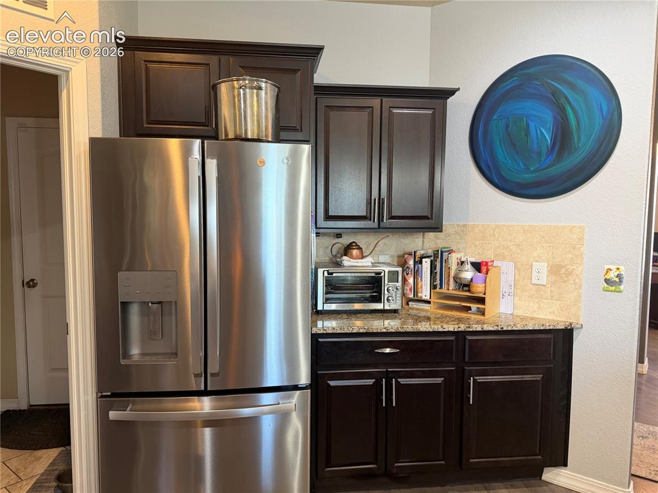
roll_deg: +0.0
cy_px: 246
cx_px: 329
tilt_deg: -3.8
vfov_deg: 56.8
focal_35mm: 24
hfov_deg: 71.6
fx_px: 456
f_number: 1.78
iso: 200
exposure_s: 1/60
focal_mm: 6.76
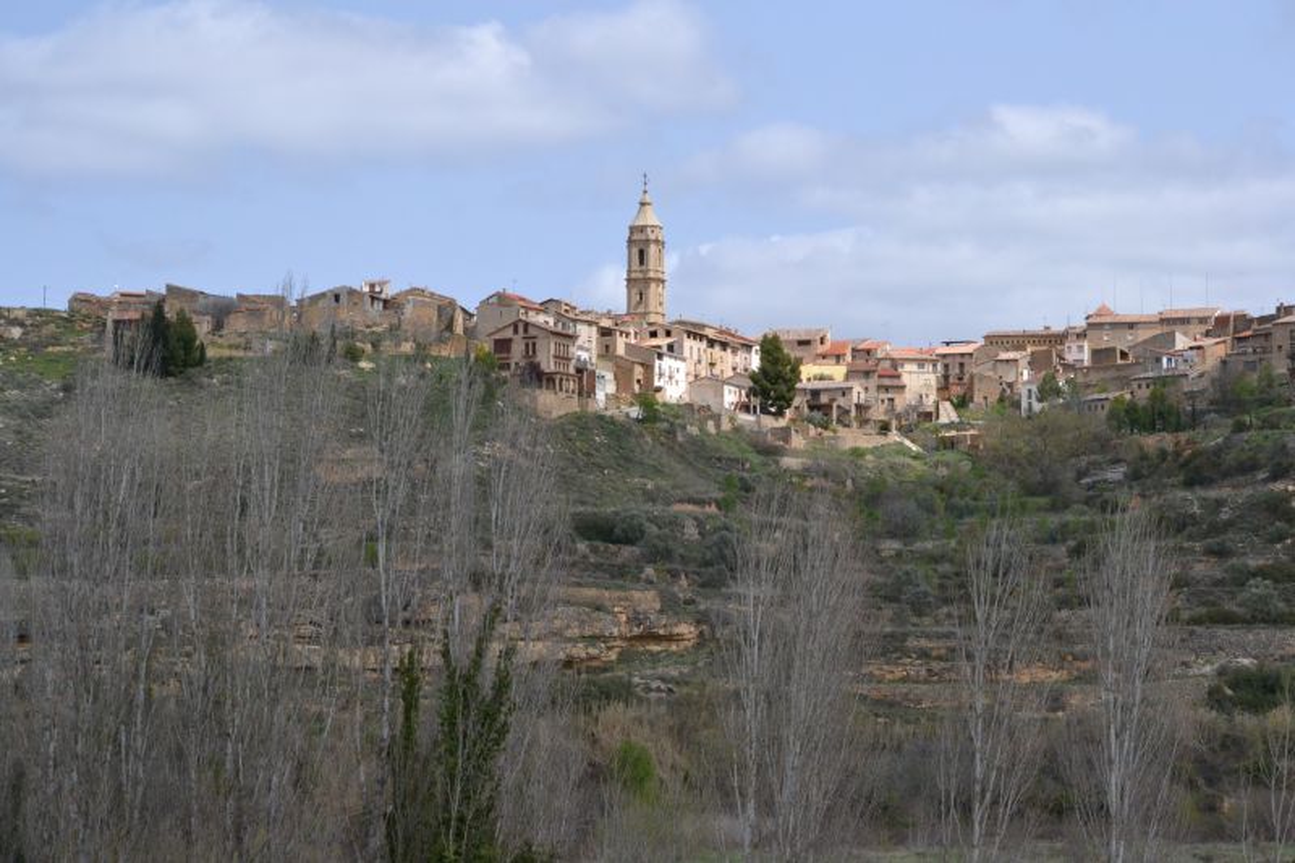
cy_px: 432
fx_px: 2967
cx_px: 648
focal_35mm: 82
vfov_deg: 16.5
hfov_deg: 24.6
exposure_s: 1/3200
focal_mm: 55
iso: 1600
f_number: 10
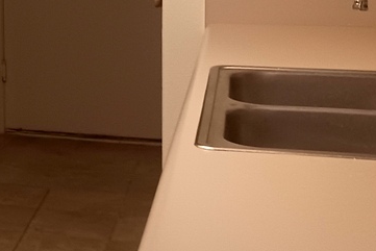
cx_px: -295
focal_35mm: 112
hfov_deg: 15.7
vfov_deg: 12.0
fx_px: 1170
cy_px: -54
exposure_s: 1/30
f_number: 1.8
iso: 250
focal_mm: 4
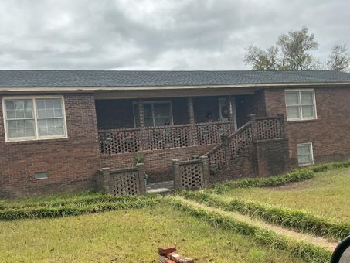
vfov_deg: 44.1
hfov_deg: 56.7
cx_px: 158
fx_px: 324
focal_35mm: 32
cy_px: 142
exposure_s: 1/355
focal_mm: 3
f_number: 1.8
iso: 25
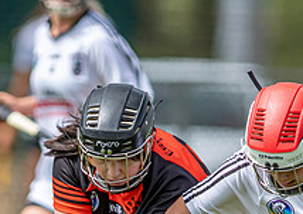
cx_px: 118
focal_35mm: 1539
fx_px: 13190
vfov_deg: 0.9
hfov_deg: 1.3
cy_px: 325
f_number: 2.8
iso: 125
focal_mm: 300
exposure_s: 1/2500
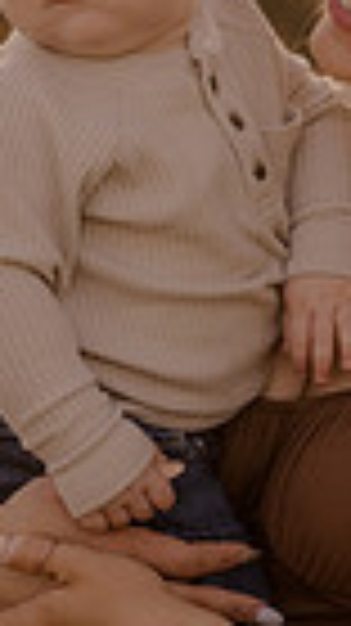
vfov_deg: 9.8
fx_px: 3630
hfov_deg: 5.5
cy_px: 200
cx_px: 405
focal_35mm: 219
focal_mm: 50
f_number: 1.8
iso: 250
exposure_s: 1/1600
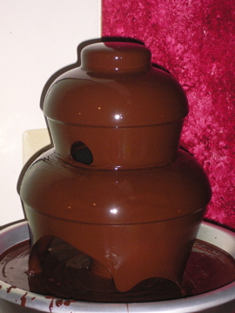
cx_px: 118
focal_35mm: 105
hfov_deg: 14.1
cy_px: 156
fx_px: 950
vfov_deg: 18.7
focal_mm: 17.4
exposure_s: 1/60
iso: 300
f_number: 5
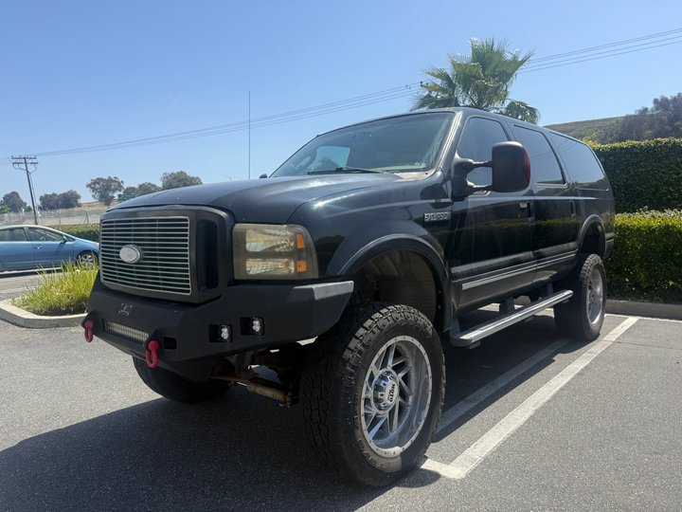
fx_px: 473
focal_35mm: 24
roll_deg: +2.0
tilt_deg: -4.1
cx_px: 341
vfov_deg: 56.8
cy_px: 256
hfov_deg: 71.6
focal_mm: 6.76
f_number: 1.78
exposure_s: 1/3425
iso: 80
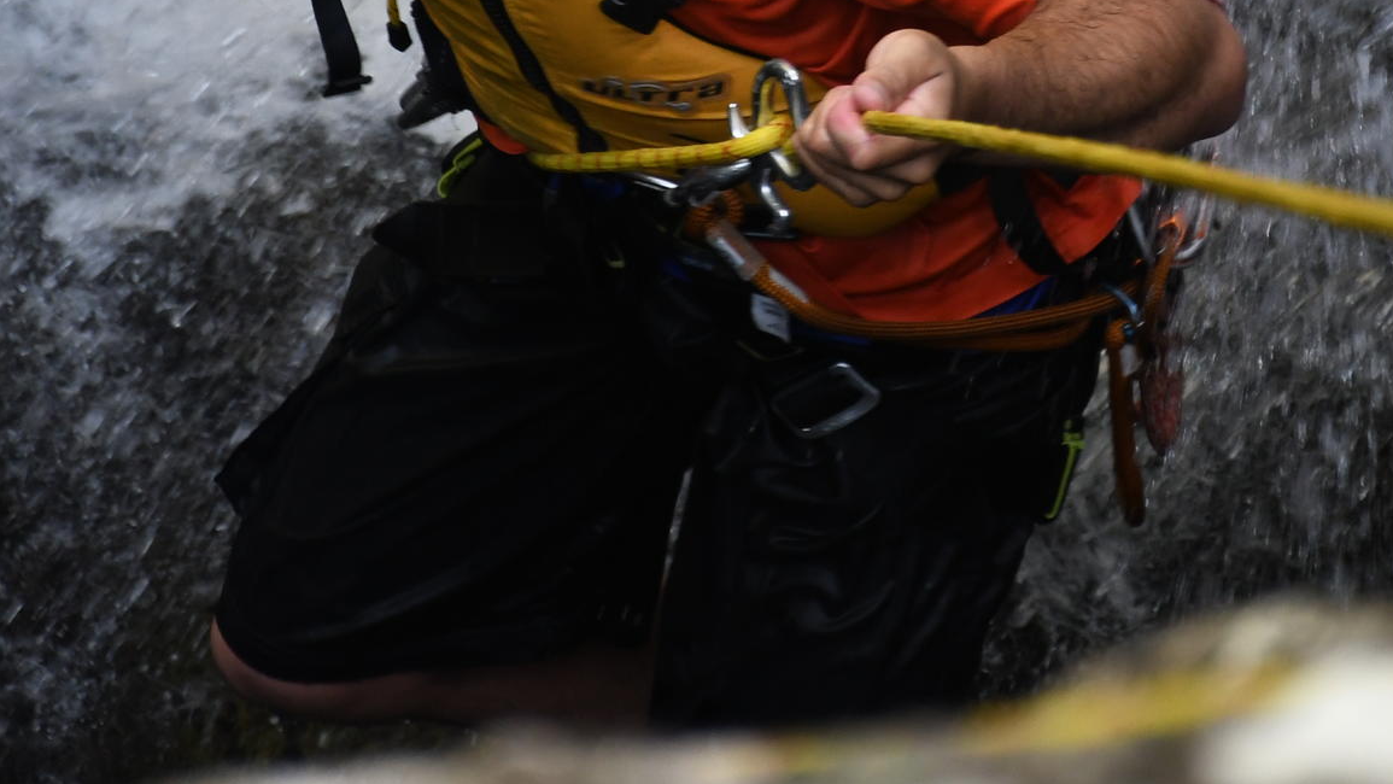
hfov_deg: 5.3
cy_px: -230
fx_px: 14924
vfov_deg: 3.0
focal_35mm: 404
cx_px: 924
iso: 900
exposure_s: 1/200
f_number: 5.6
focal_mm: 116
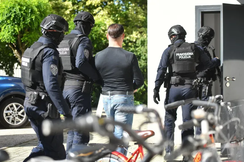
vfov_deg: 19.5
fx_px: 475
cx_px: 122
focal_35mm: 70
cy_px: 81
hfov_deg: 28.8
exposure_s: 1/1000
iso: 200
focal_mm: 70
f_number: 5
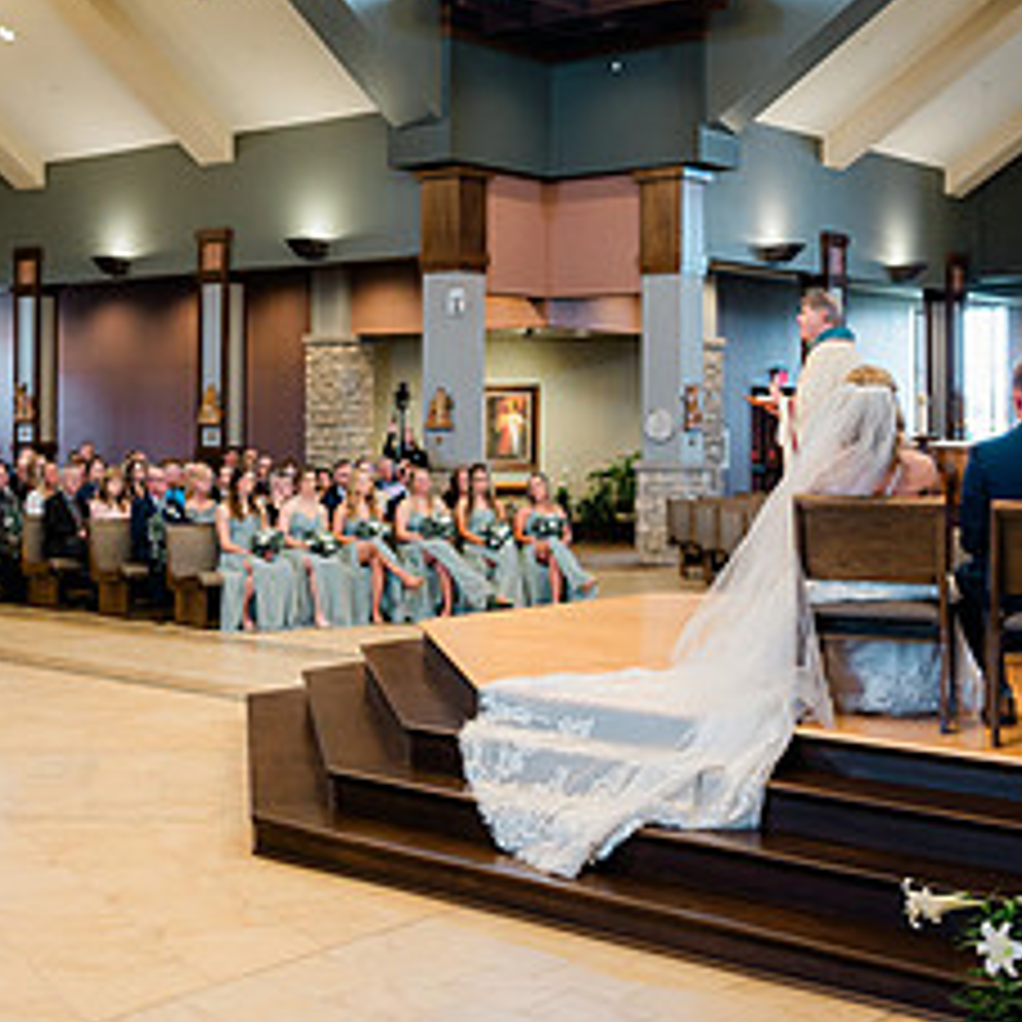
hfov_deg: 32.2
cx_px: 252
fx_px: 1737
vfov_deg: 32.6
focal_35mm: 52
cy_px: 374
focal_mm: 24
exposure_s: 1/250
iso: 1000
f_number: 2.8
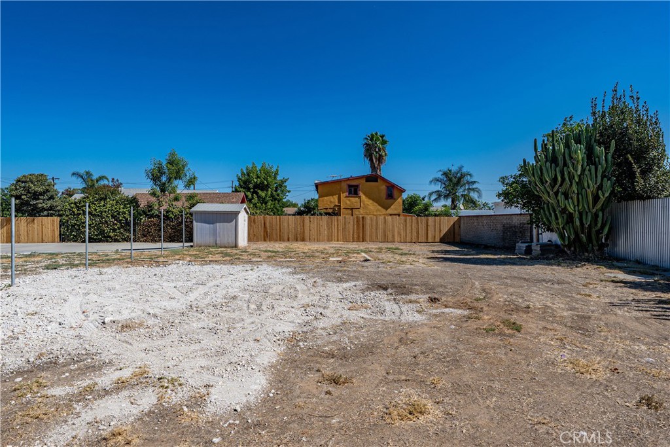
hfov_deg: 90.0
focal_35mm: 18
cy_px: 224
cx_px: 335
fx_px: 335
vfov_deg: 67.4
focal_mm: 12
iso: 80
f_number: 6.3
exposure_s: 1/500
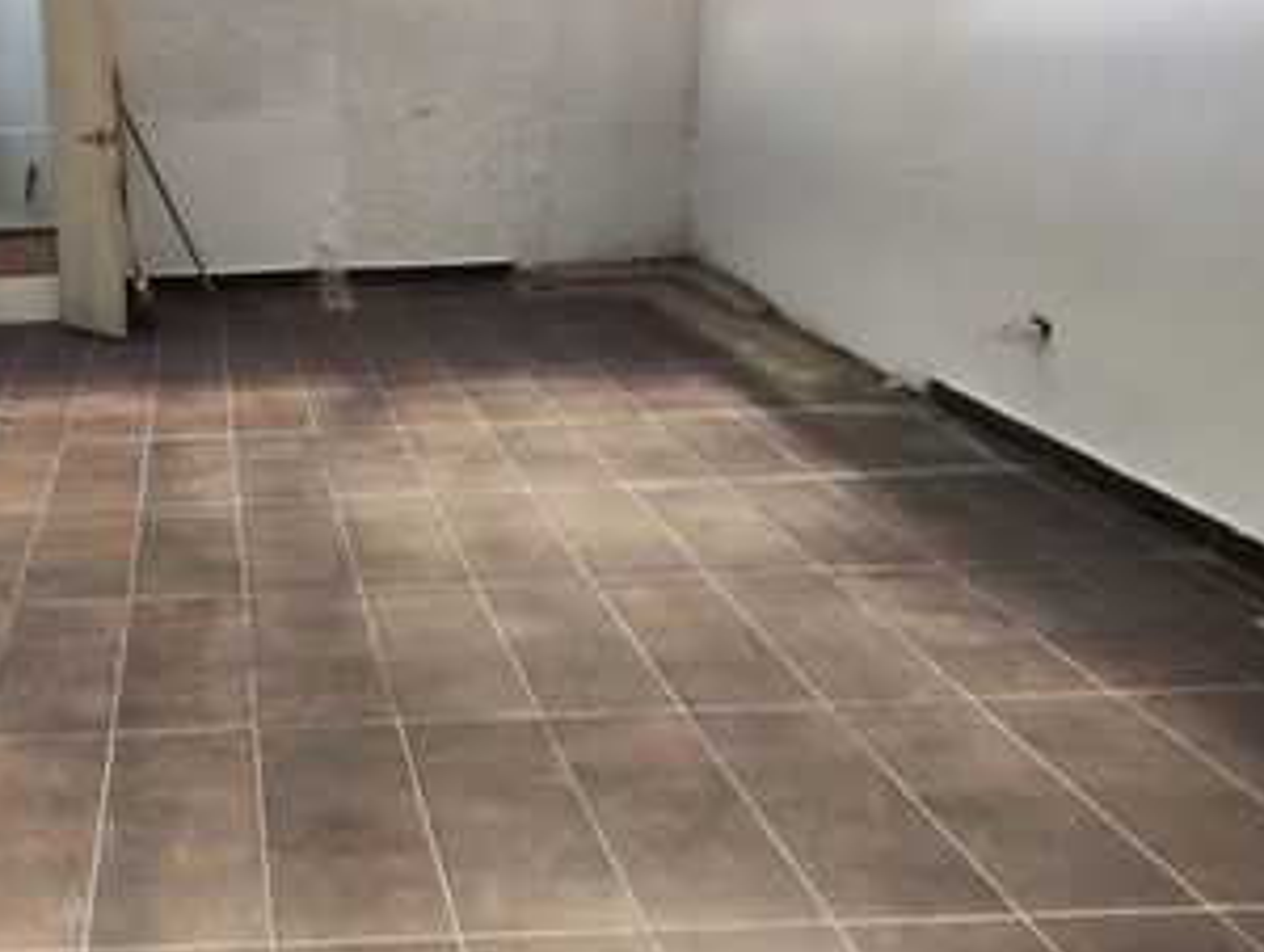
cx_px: 211
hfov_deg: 53.4
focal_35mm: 31
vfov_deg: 44.4
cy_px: 265
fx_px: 1134
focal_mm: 2.16
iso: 378
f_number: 2.2
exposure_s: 1/30
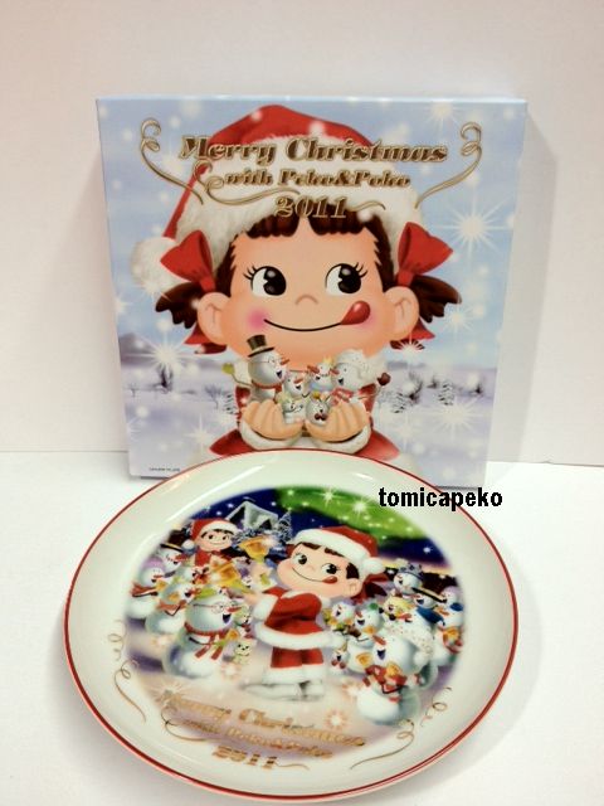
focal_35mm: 35
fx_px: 814
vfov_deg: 52.6
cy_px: 403
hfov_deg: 40.7
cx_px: 302
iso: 64
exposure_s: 1/30
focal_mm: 4.28
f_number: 2.4
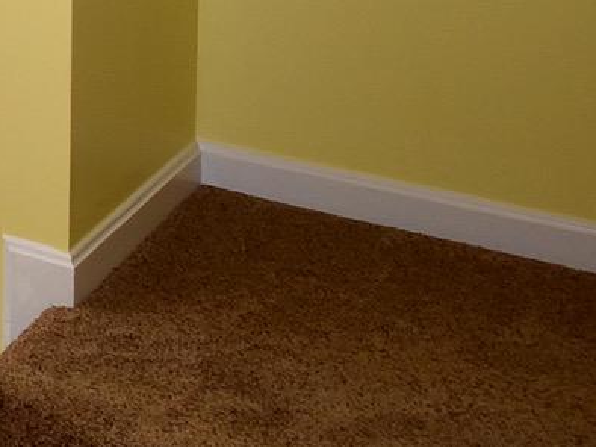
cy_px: -300
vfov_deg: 17.0
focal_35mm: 75
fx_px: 1291
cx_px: -515
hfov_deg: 19.0
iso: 450
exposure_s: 1/200
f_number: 5
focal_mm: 10
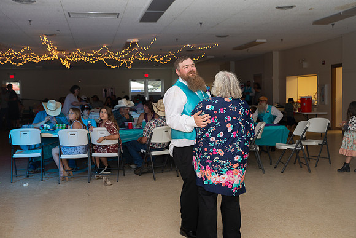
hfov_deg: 46.6
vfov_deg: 32.1
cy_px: 119
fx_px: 413
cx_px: 178
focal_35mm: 42
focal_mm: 40
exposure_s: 1/125
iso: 800
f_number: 3.5
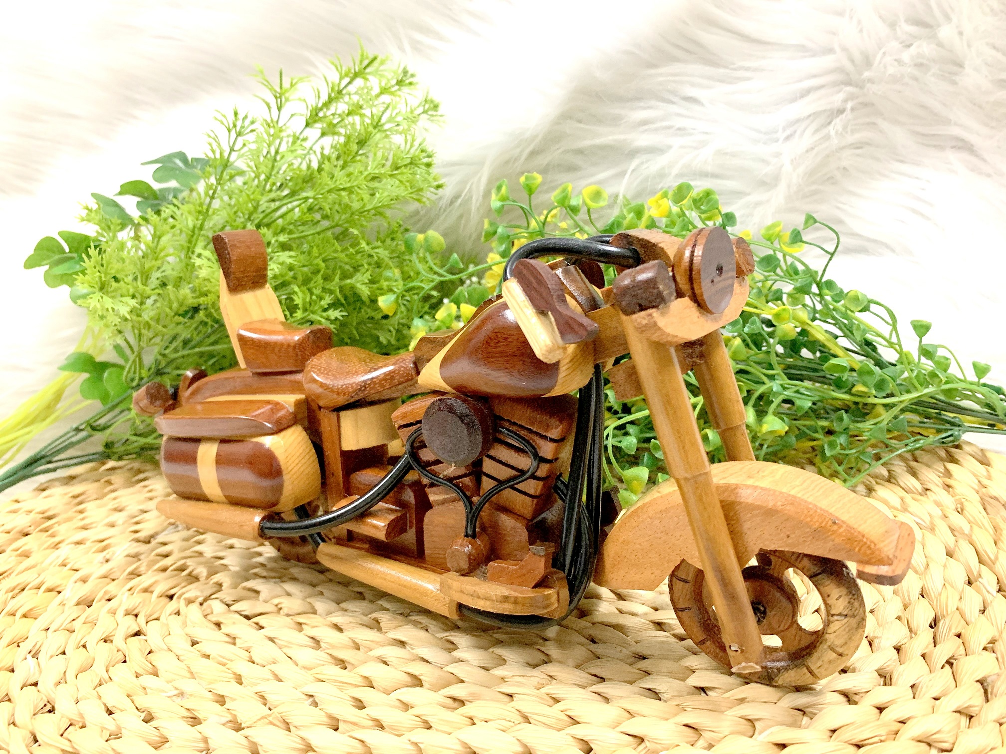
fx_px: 756
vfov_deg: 53.1
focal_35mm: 26
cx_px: 503
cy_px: 377
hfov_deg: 67.3
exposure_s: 1/33
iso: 400
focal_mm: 4.25
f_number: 1.8
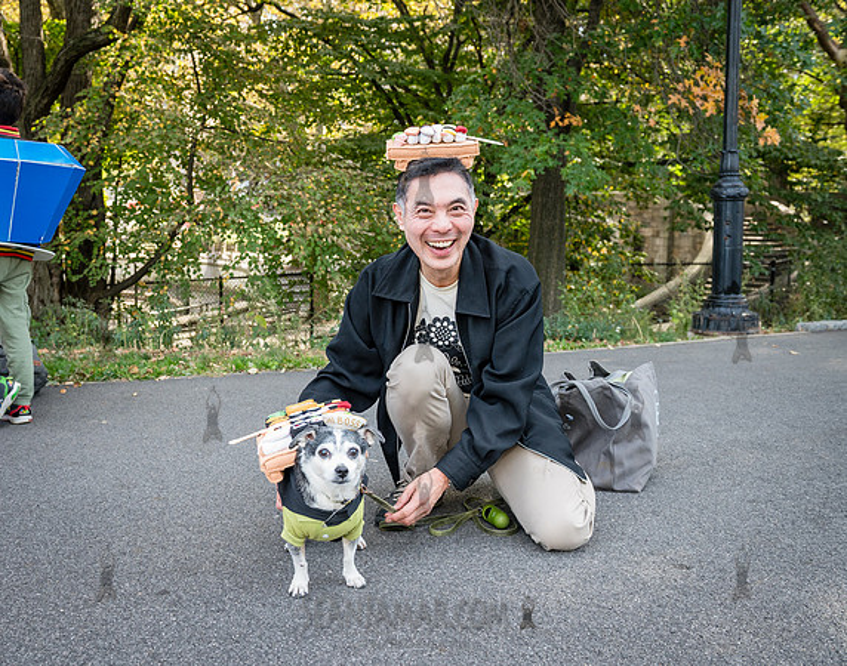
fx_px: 835
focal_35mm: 34
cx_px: 310
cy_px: 309
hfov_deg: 53.1
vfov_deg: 43.5
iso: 1000
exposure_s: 1/320
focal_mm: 27
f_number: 5
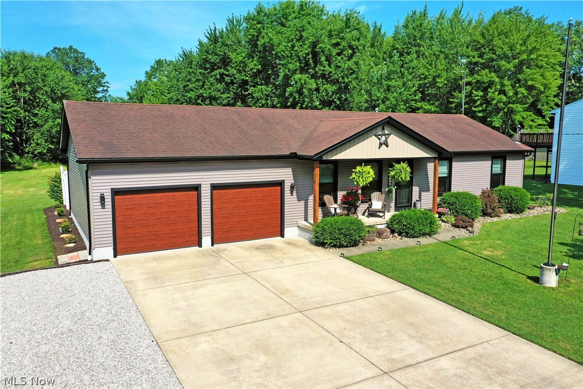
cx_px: 292
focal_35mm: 28
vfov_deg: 46.4
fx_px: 453
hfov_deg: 65.5
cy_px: 194
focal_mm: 10.26
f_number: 6.3
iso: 100
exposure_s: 1/640
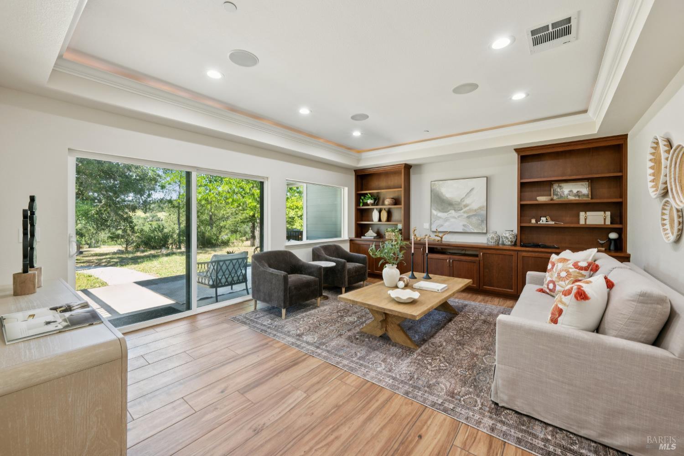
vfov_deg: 81.2
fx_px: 266
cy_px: 228
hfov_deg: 104.3
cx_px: 342
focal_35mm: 14
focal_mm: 14
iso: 250
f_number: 9
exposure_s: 1/13
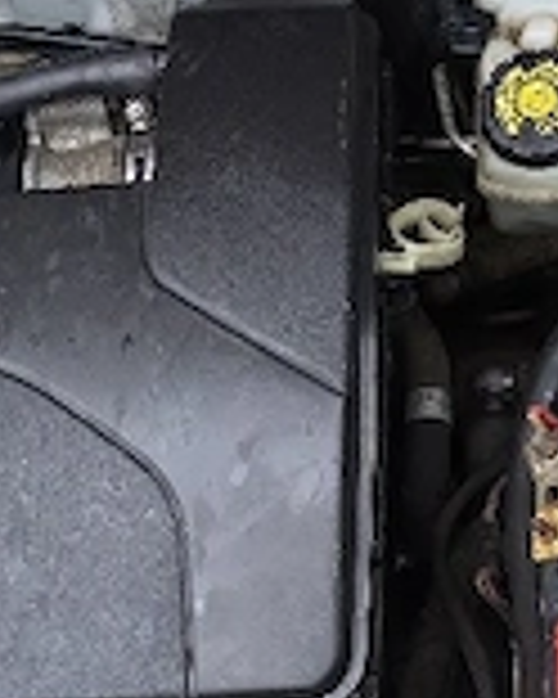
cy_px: 531
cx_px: 153
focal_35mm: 87
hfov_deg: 17.6
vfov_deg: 21.8
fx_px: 1796
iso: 800
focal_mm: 5.35
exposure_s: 1/25.1
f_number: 1.7
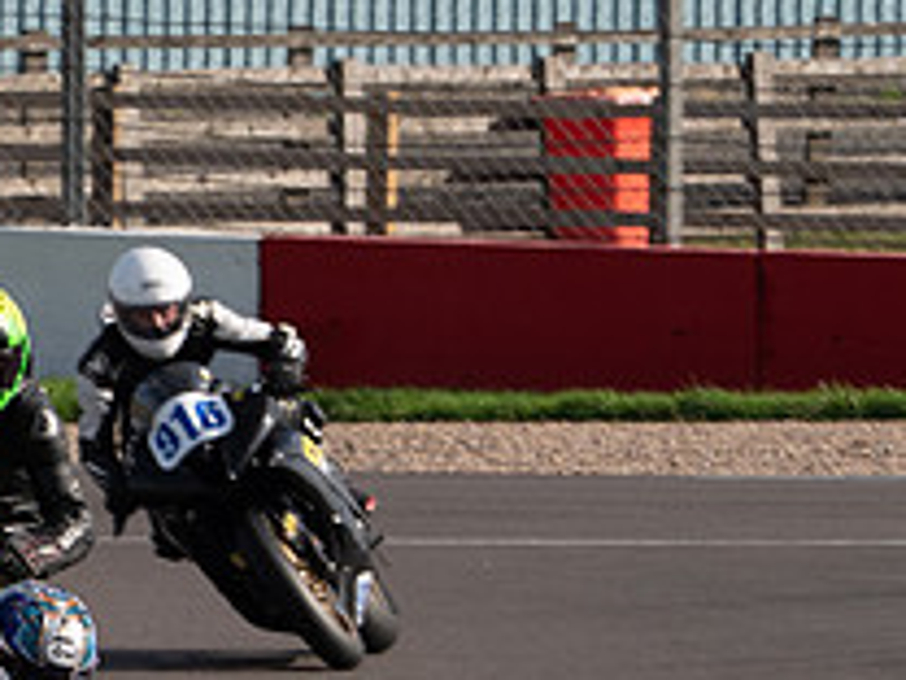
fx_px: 23922
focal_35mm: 914
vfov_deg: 1.6
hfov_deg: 2.2
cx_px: -418
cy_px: 537
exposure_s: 1/400
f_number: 14
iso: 500
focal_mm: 254
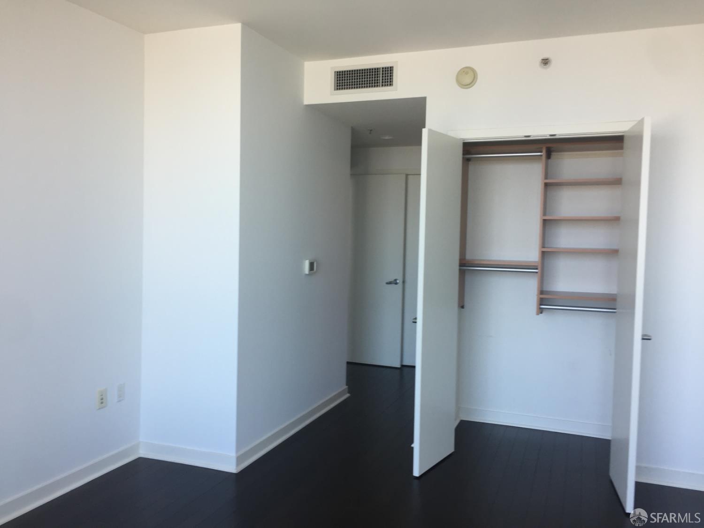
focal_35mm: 29
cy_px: 264
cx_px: 352
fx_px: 590
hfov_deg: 61.7
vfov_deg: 48.2
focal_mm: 4.15
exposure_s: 1/60
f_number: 2.2
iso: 32
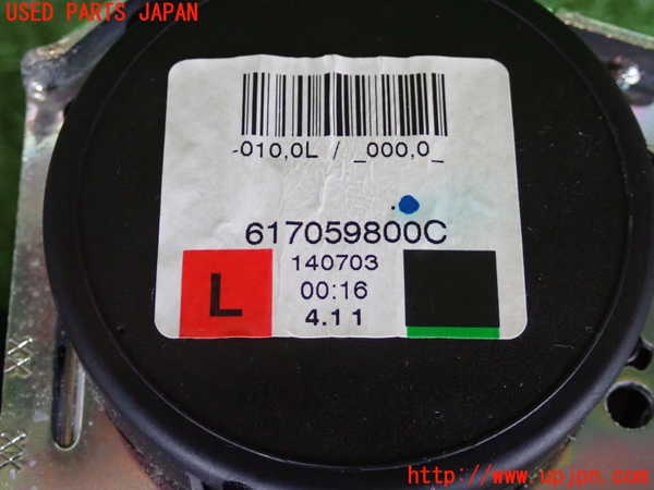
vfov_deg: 20.7
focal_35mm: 71
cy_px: 245
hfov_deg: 27.4
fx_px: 1341
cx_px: 327
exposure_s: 1/200
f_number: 3.9
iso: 1250
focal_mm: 12.73
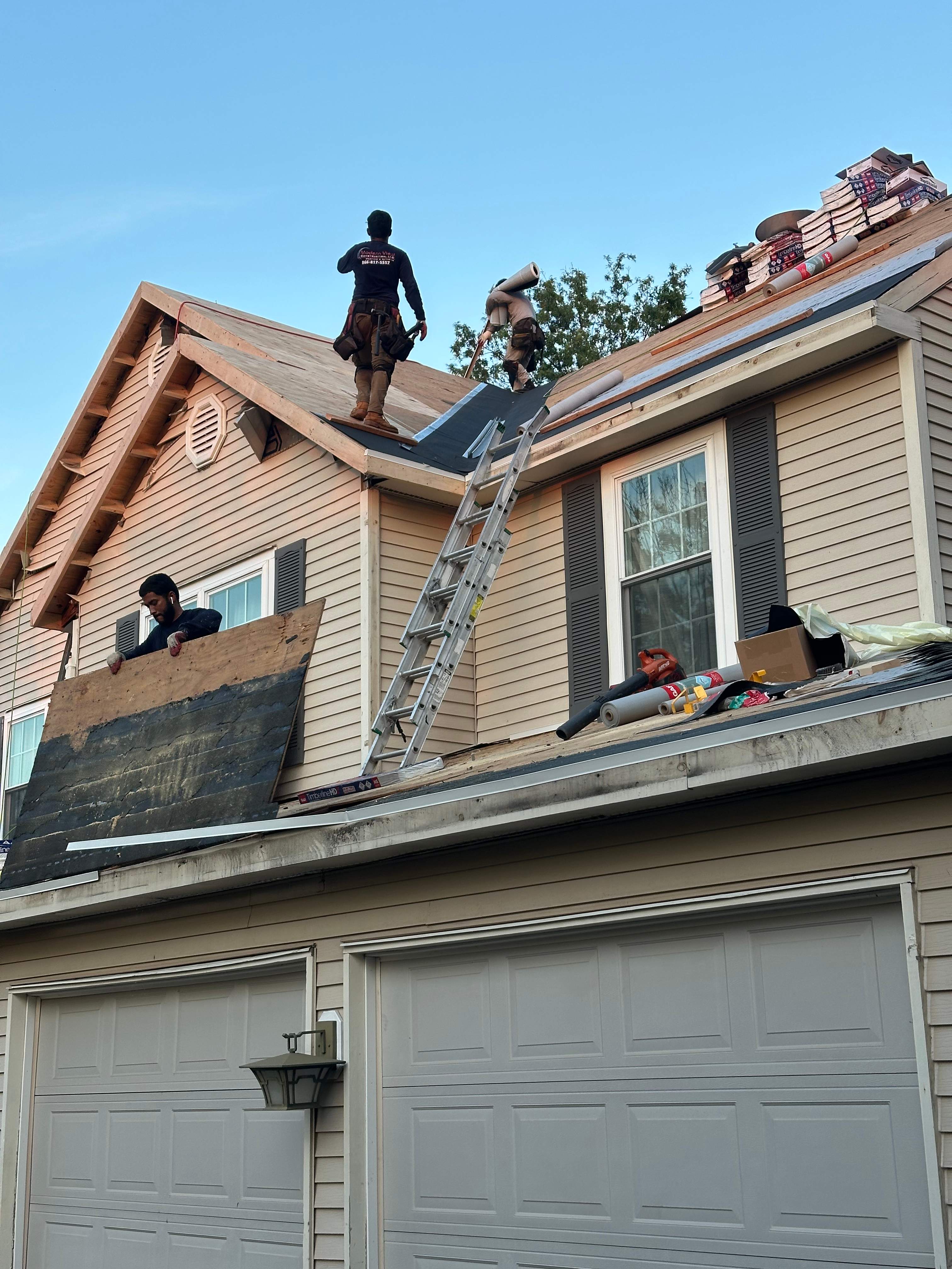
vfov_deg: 39.7
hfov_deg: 30.3
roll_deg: +1.1
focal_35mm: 48
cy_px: 634
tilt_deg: +14.7
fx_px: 1760
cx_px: 476
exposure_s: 1/192
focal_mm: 6.86
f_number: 1.78
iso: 50
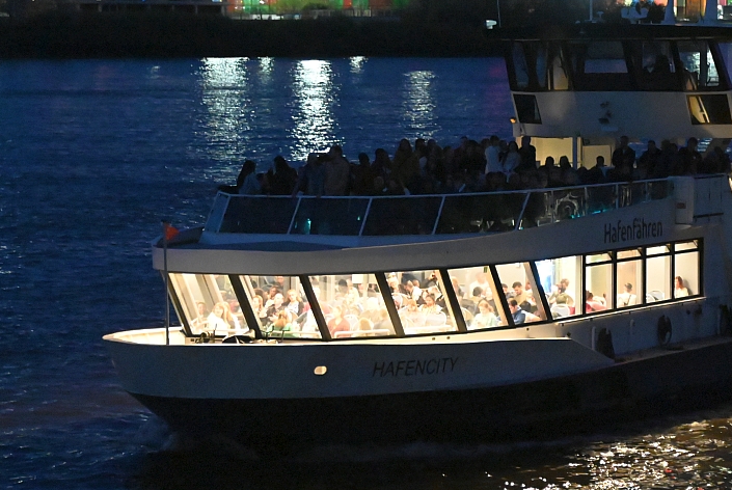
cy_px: 205
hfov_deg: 14.8
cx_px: 494
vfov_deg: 10.0
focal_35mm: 138
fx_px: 2809
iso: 18000
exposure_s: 1/60
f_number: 4
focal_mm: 95
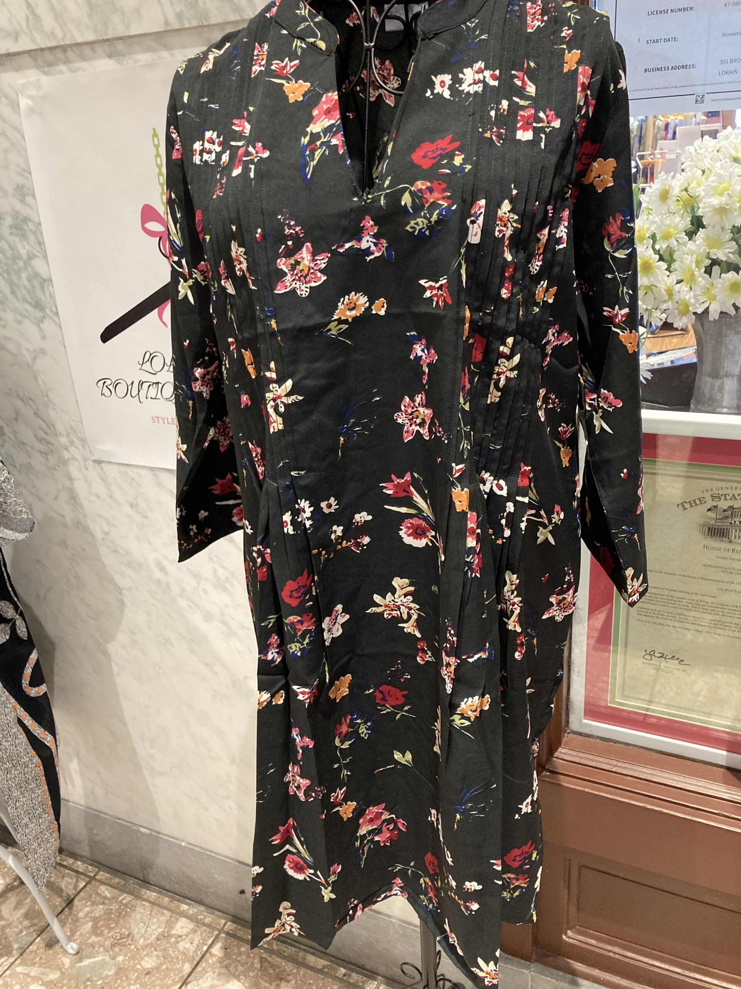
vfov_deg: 63.4
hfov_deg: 49.7
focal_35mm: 28
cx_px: 370
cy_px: 494
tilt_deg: -22.6
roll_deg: +2.7
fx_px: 799
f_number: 1.8
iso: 320
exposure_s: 1/50
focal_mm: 3.99
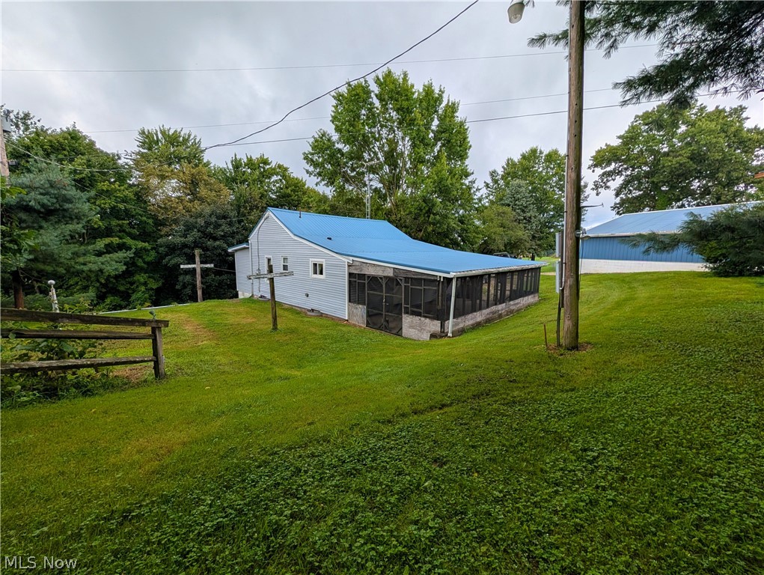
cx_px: 382
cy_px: 288
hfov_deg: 110.5
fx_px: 265
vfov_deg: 94.6
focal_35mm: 12
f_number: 1.7
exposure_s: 1/714
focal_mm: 2.02
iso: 58
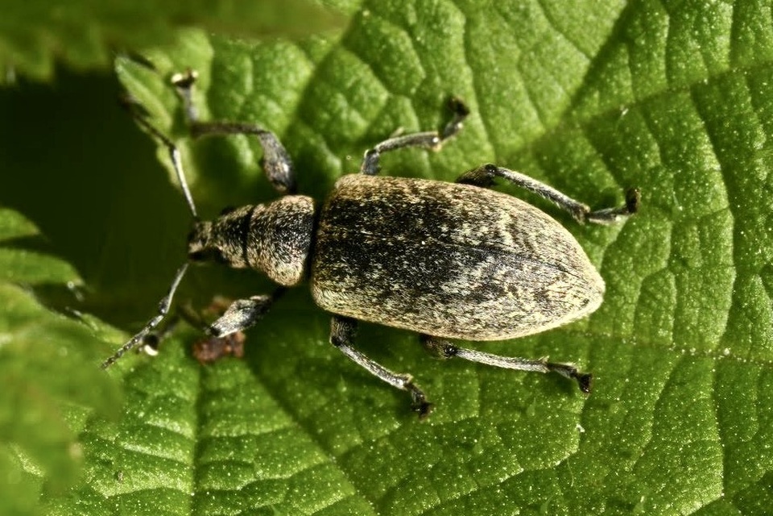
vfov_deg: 8.7
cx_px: 386
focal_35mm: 158
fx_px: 3382
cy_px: 258
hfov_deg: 13.0
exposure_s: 1/60
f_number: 29
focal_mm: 105
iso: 100
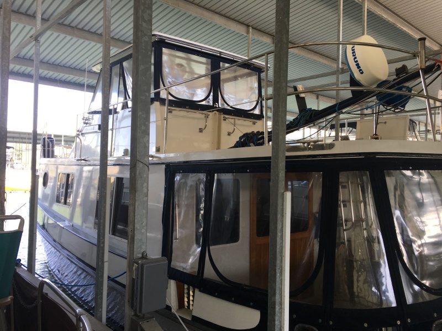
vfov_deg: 48.2
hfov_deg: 61.7
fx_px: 370
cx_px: 221
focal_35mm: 29
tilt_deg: +2.2
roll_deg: -0.4
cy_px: 166
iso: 25
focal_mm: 4.15
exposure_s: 1/60
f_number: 2.2
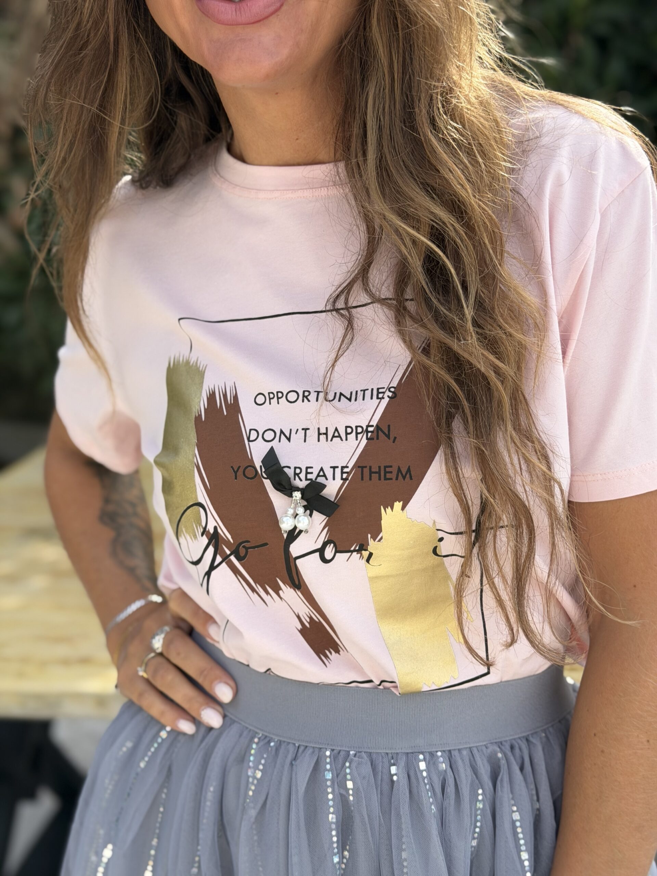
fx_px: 1215
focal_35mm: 48
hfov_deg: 30.3
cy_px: 438
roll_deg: -0.2
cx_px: 328
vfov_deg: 39.7
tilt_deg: -10.8
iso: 64
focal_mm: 6.76
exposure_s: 1/1543
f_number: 1.78
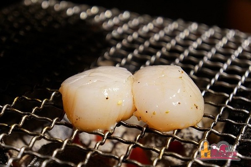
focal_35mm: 75
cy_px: 84
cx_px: 126
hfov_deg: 27.0
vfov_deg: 18.2
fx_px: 523
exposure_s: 1/80
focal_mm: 50
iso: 800
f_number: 5
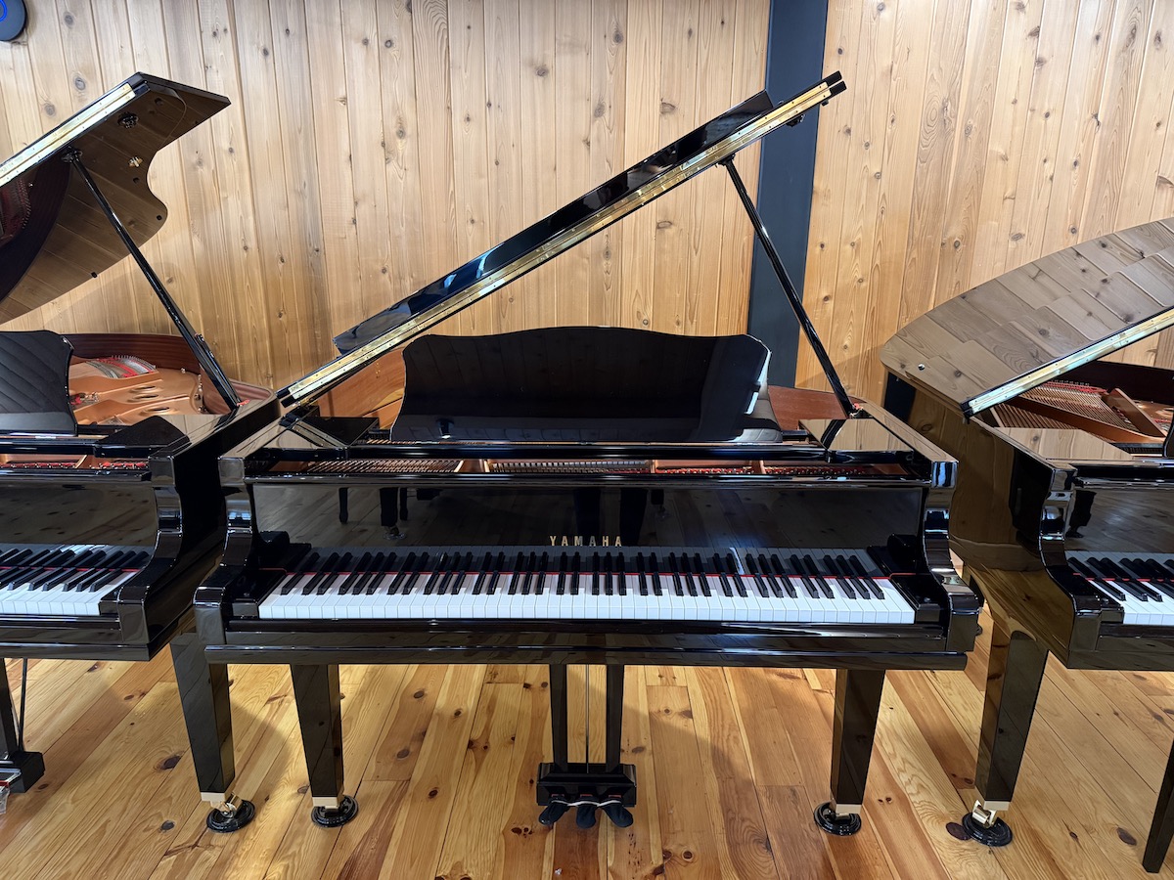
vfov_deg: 56.8
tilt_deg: -16.4
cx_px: 587
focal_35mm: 24
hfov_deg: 71.6
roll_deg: -0.1
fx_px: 814
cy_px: 440
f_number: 1.78
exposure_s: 1/60
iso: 500
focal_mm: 6.76
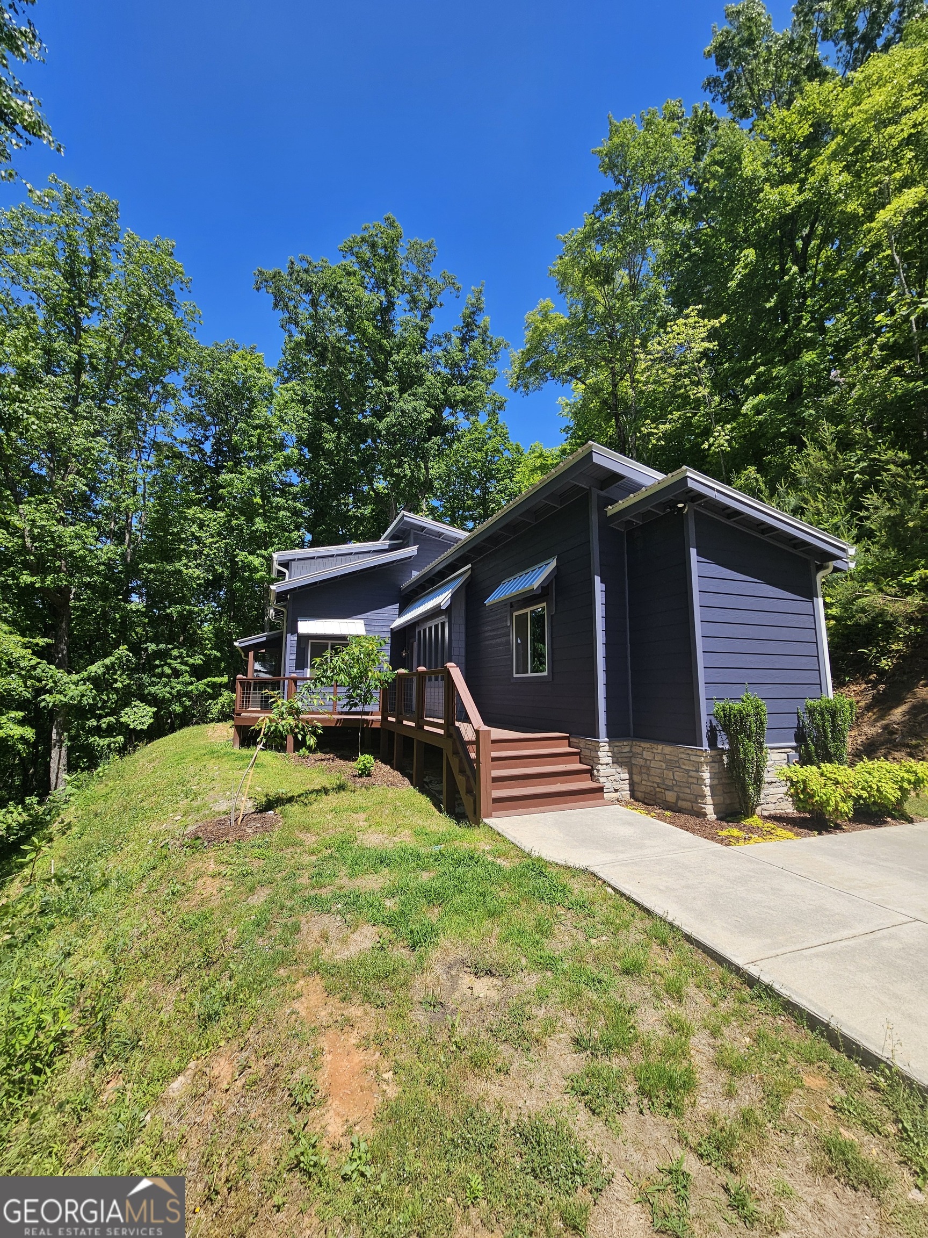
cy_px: 619
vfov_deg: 106.2
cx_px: 464
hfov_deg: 89.9
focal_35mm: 13
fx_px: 465
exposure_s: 1/1794
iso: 50
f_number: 2.2
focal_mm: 2.2
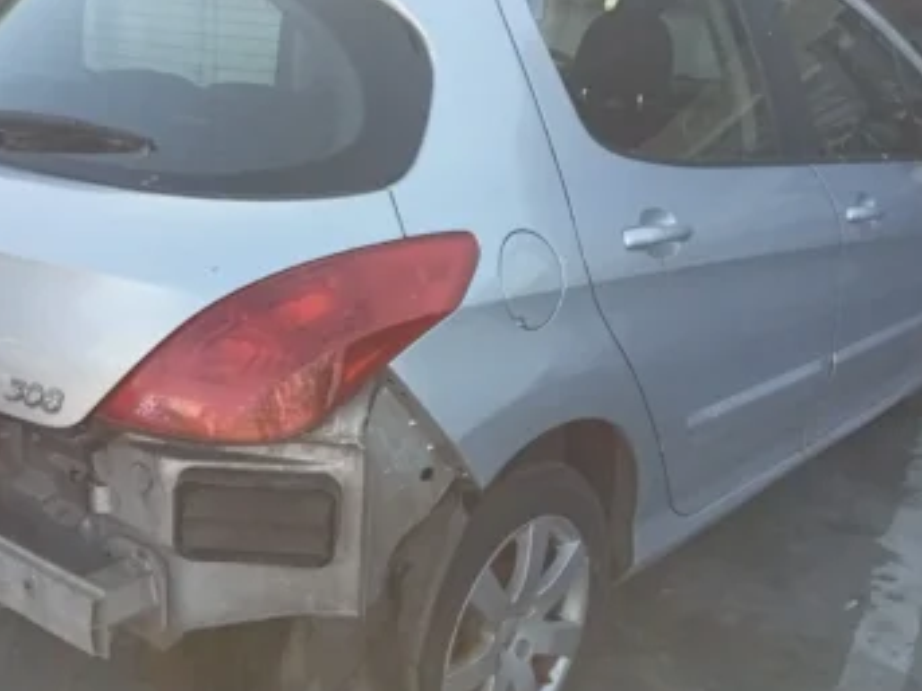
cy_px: 344
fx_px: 1305
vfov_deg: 29.7
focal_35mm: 49
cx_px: 366
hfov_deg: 38.8
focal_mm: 3.46
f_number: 2.2
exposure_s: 1/206
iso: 100
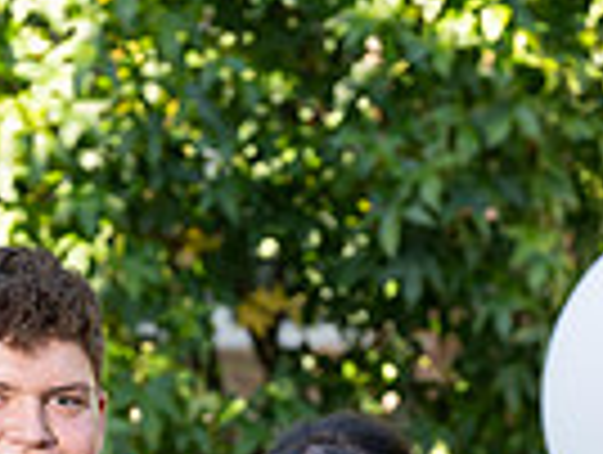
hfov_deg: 6.1
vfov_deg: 4.5
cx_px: 104
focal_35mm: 325
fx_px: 5672
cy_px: 957
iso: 400
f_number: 5.6
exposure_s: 1/200
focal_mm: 101
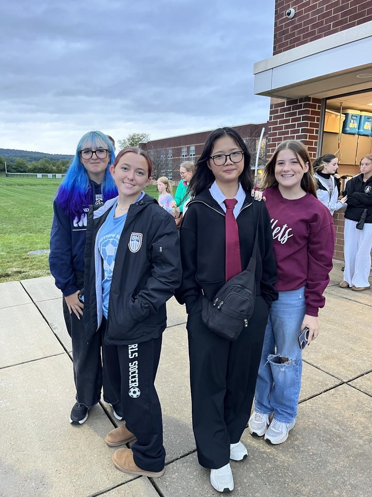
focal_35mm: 26
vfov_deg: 67.3
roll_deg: -0.4
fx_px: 373
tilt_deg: -12.4
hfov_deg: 53.1
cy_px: 248
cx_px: 186
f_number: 1.6
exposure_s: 1/60
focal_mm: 5.1
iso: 160
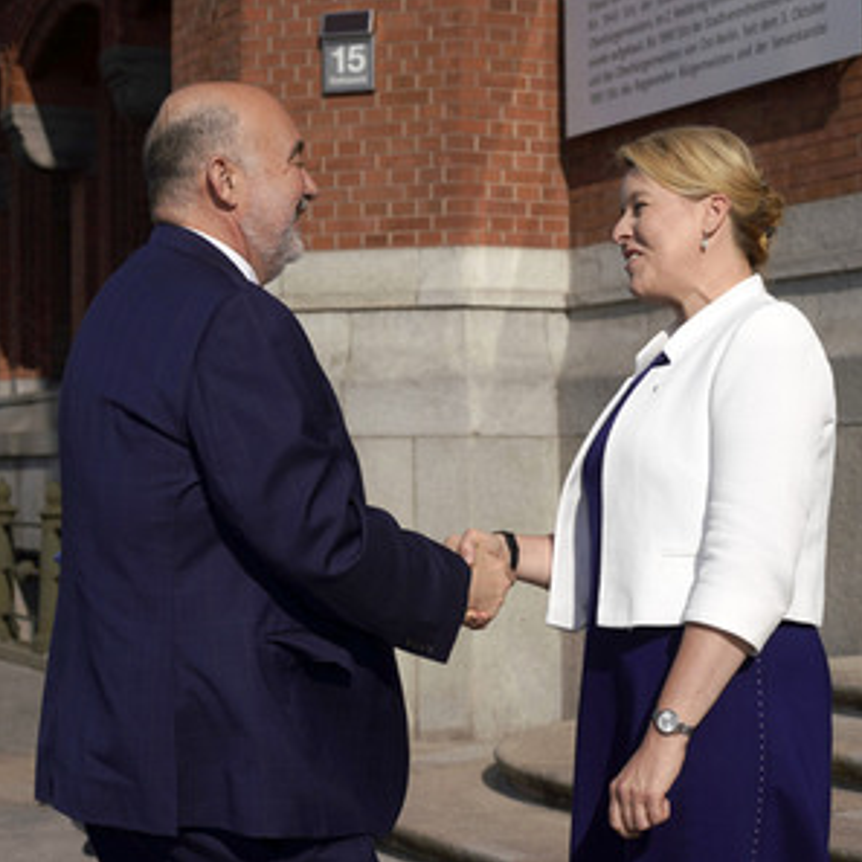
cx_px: 457
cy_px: 430
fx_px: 2000
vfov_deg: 24.3
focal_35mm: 71
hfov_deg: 24.3
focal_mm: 55
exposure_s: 1/1600
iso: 100
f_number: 6.3
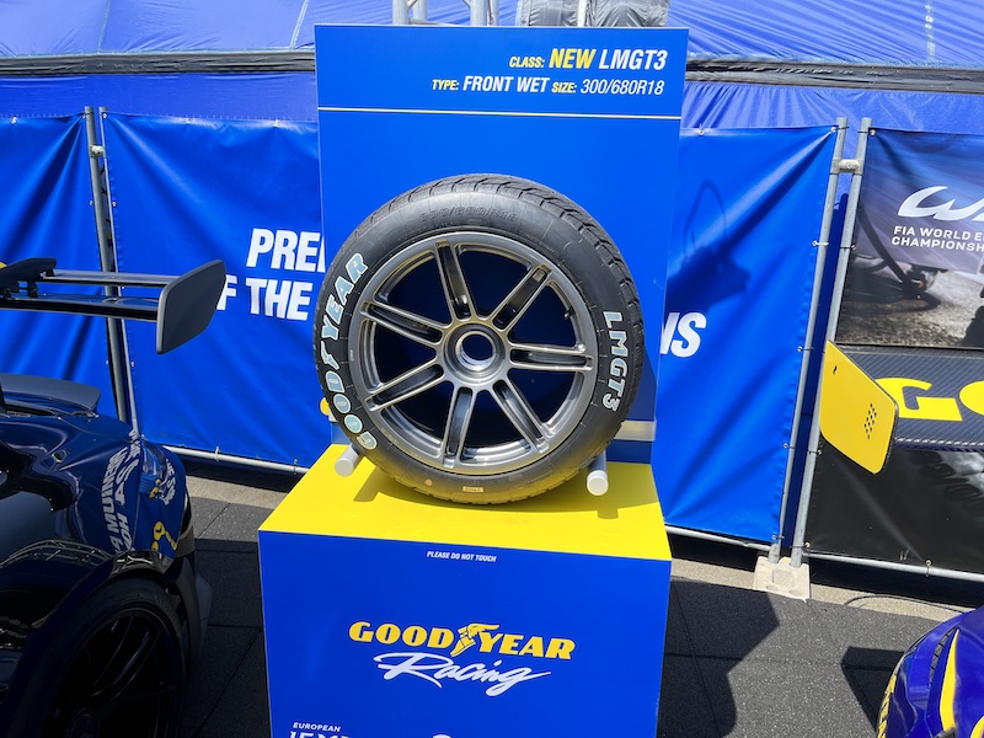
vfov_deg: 53.1
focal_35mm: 26
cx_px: 492
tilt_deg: -16.1
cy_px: 369
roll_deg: -1.2
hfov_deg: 67.3
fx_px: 739
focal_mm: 5.1
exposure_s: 1/1355
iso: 50
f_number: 1.6
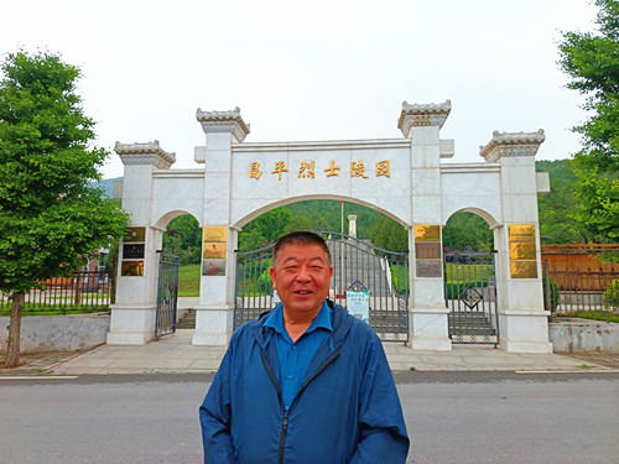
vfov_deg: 56.8
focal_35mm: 24
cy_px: 232
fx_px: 429
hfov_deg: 71.6
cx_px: 310
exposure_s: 1/243
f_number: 1.75
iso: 100
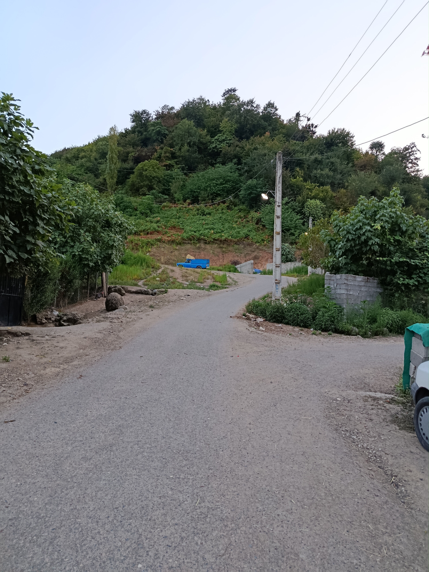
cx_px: 214
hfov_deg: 56.8
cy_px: 286
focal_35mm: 24
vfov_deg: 71.6
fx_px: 397
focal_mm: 5.24
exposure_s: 1/100
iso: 392
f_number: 1.7
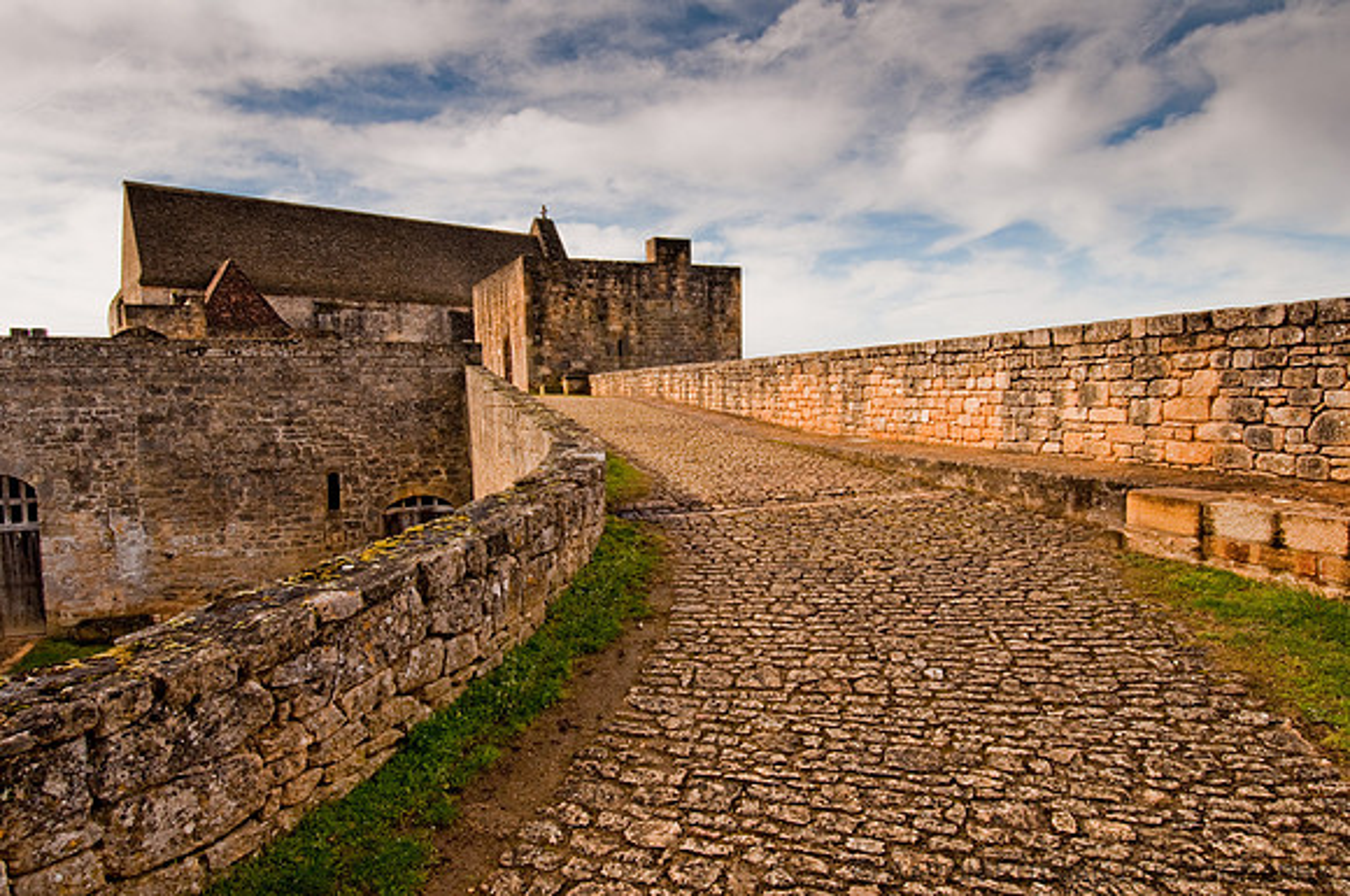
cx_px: 675
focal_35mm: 21
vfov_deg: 59.3
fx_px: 786
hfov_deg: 81.3
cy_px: 448
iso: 200
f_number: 9.5
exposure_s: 1/350
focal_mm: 14
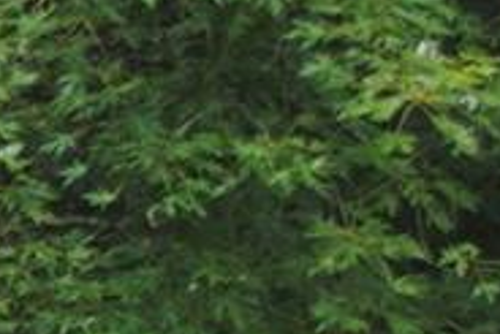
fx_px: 3016
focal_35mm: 217
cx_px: -815
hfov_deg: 8.4
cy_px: 728
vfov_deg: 6.1
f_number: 4.2
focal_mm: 26
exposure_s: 1/125
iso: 140
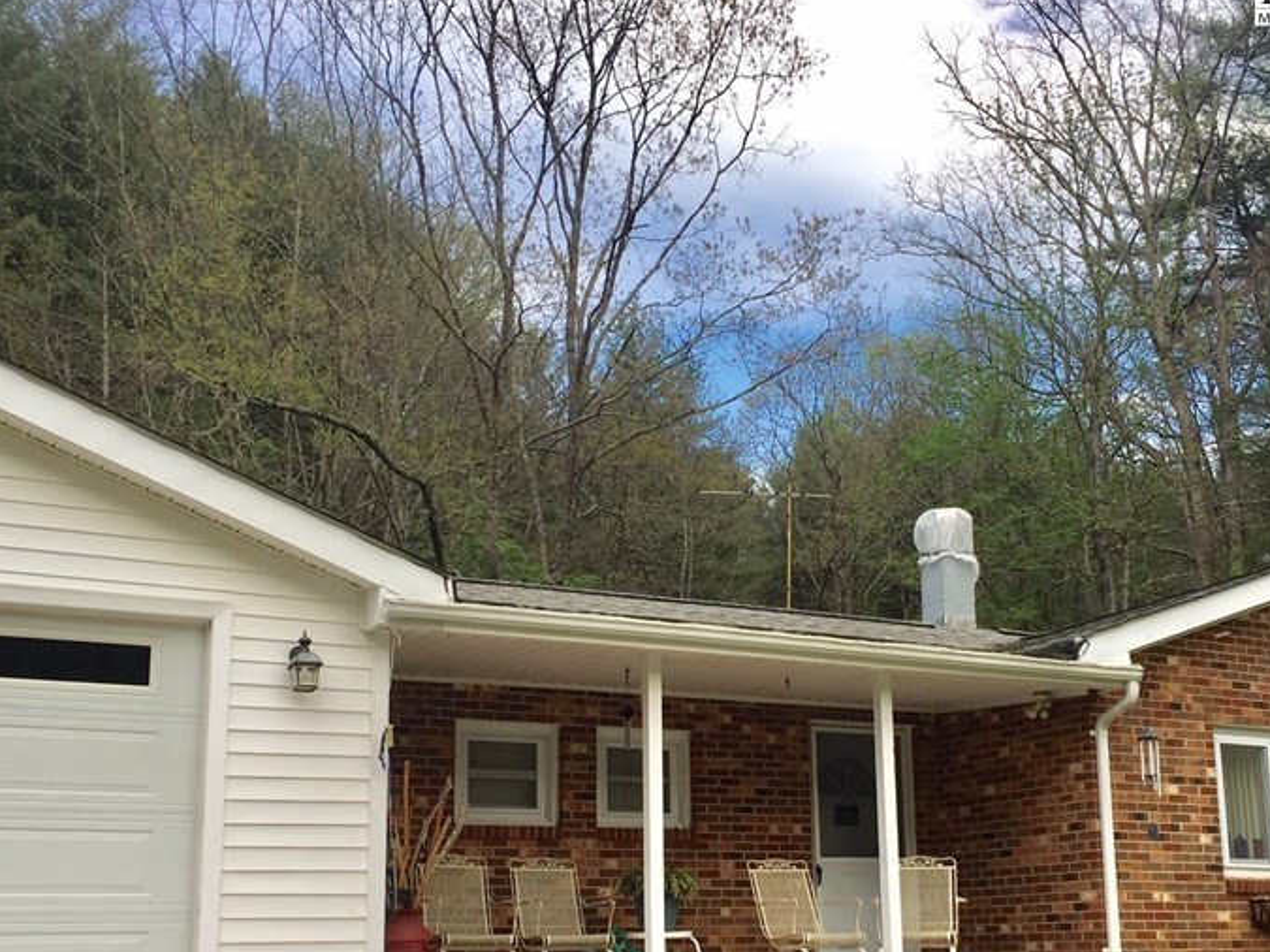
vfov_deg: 32.5
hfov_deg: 42.9
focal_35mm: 44
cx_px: 675
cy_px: 653
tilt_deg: +9.9
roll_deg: +0.2
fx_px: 1614
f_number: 2.2
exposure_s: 1/824
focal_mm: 4.15
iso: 32
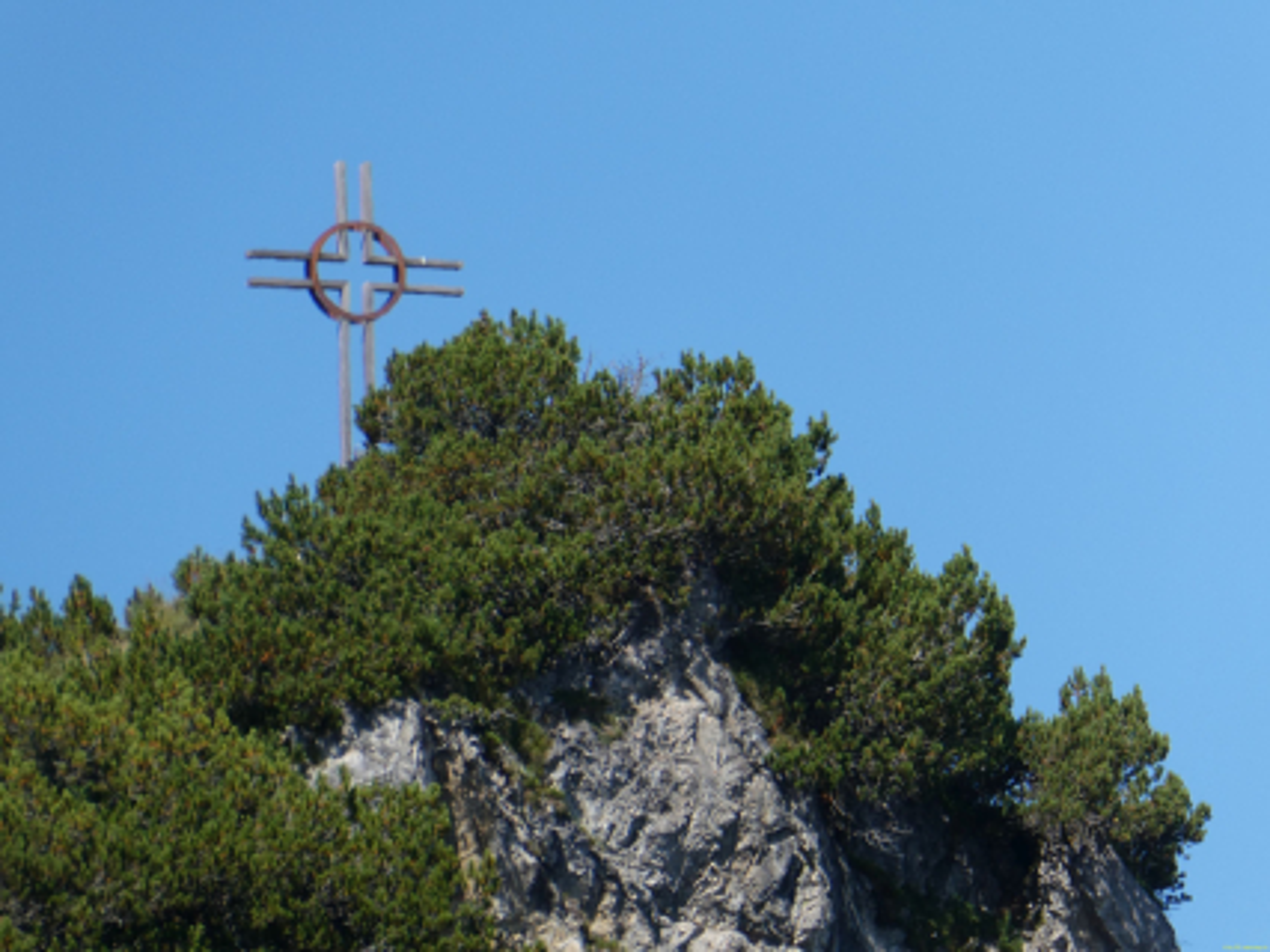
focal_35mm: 720
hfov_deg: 2.8
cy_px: 476
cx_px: 635
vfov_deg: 2.1
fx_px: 26408
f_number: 6.4
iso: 80
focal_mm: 129
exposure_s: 1/250
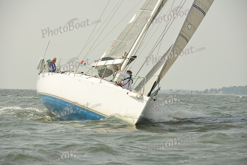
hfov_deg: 12.1
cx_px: 124
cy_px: 82
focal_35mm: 170
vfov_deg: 8.1
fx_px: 1167
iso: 320
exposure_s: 1/1250
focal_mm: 170
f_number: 9
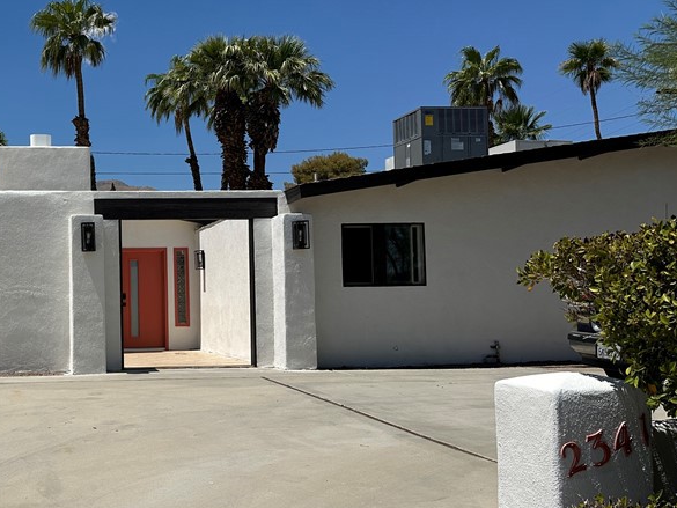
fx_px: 822
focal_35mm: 42
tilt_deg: +2.6
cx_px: 101
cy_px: 277
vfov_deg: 34.3
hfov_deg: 42.0
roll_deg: +0.8
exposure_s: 1/10753
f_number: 1.78
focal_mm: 6.86
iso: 80
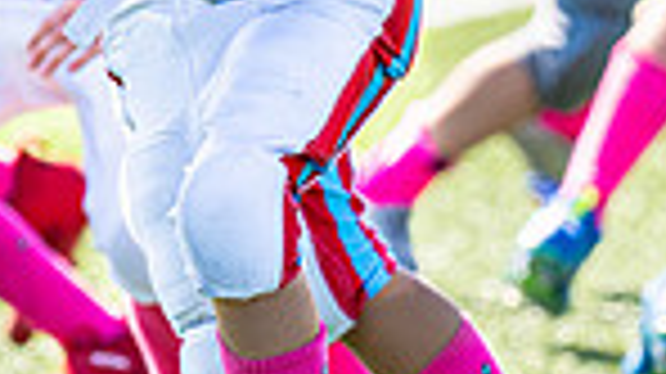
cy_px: -102
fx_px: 13553
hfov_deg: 2.8
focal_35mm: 768
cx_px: 54
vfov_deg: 1.6
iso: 100
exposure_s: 1/1600
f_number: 2.8
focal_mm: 156
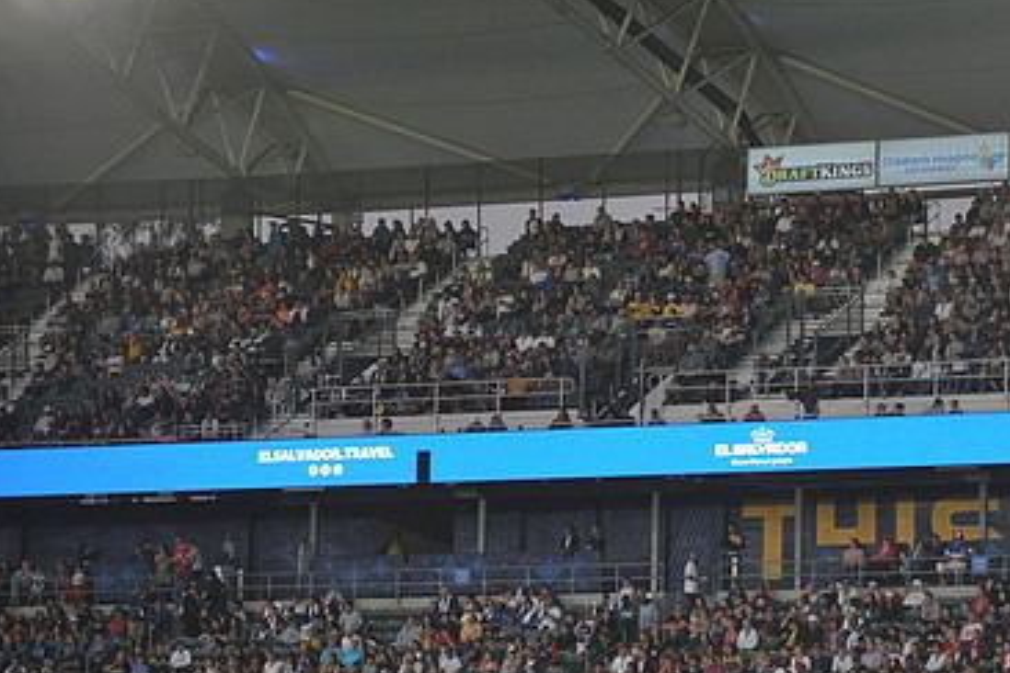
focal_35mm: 190
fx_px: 5330
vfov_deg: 7.2
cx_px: 778
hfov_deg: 10.8
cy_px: 469
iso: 1250
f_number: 2.8
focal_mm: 120
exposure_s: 1/1000
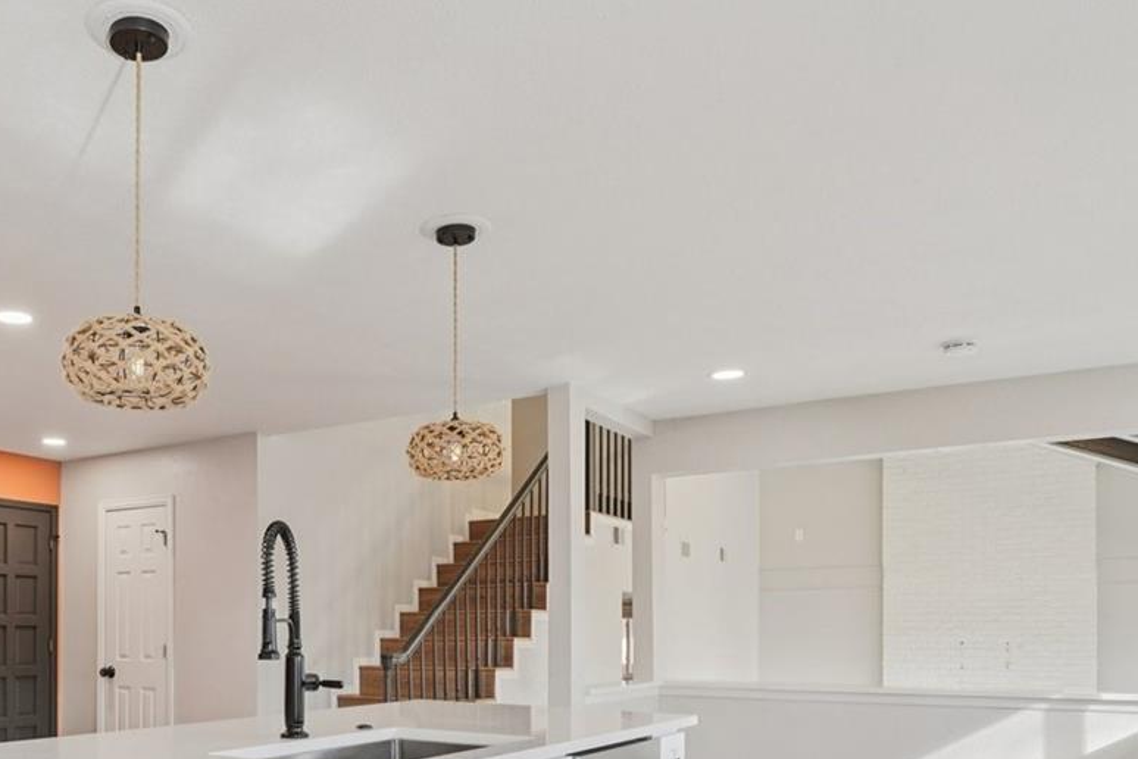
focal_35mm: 31
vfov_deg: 40.0
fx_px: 993
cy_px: 618
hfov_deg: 57.7
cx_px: 338
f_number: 8
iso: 400
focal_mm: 15.2
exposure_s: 1/30
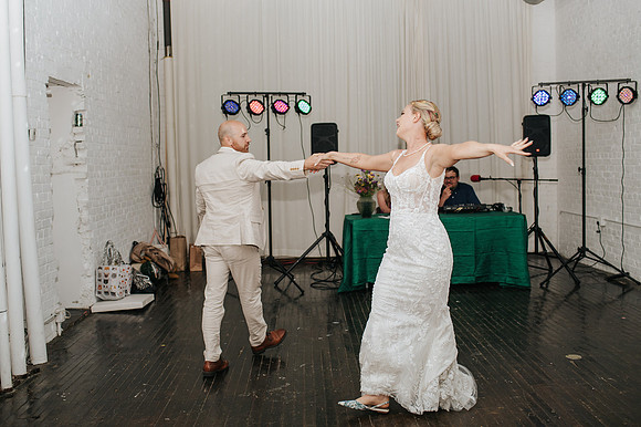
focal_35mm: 39
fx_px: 697
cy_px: 196
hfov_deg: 49.4
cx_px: 306
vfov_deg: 34.0
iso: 1000
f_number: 2.8
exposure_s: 1/200
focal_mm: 35
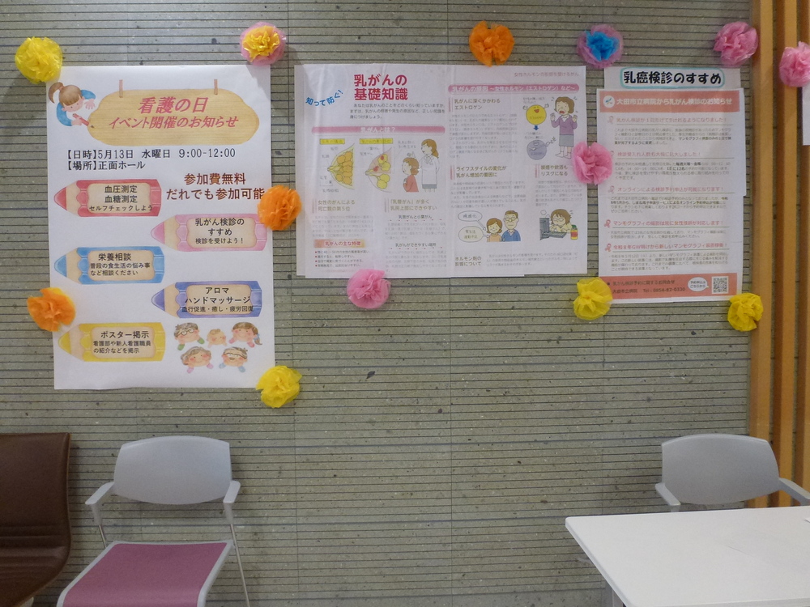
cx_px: 405
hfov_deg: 69.4
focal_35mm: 25
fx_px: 585
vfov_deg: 54.9
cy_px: 304
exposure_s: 1/60
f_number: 3.3
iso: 320
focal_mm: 4.3
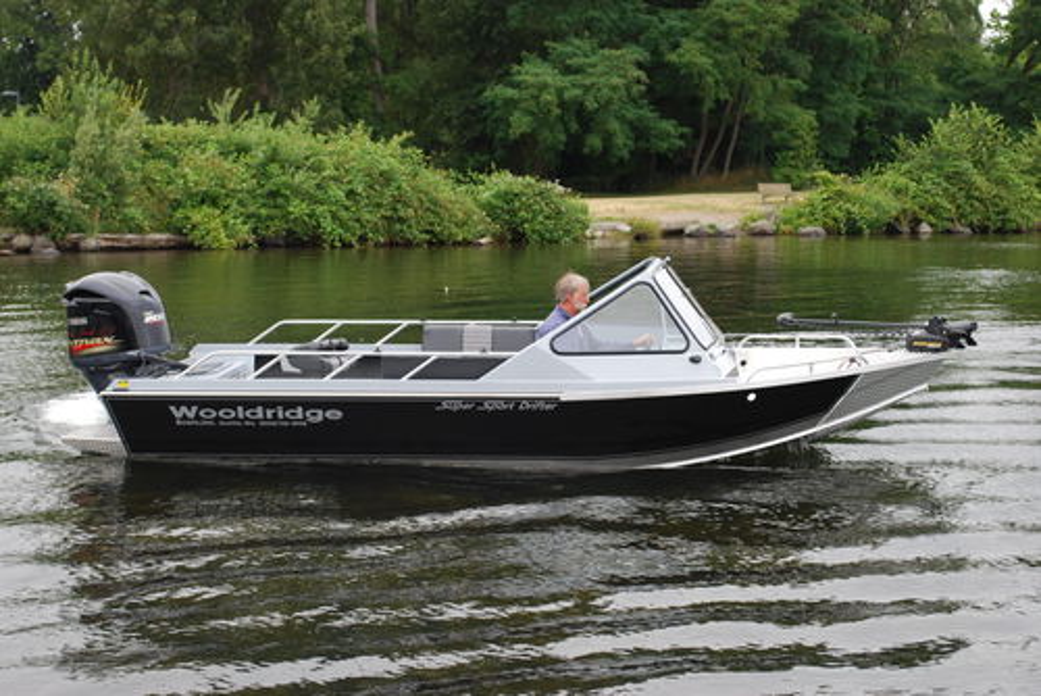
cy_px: 348
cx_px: 520
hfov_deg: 31.9
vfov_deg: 21.6
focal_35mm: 63
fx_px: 1823
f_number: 5.6
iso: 160
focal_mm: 42
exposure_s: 1/125
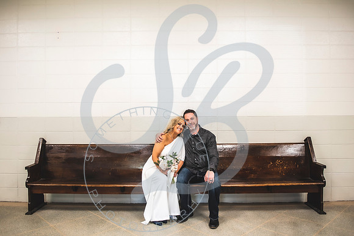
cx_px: 173
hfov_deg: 65.6
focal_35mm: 28
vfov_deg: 46.5
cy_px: 109
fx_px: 275
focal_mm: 24
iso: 500
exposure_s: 1/160
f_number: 2.8
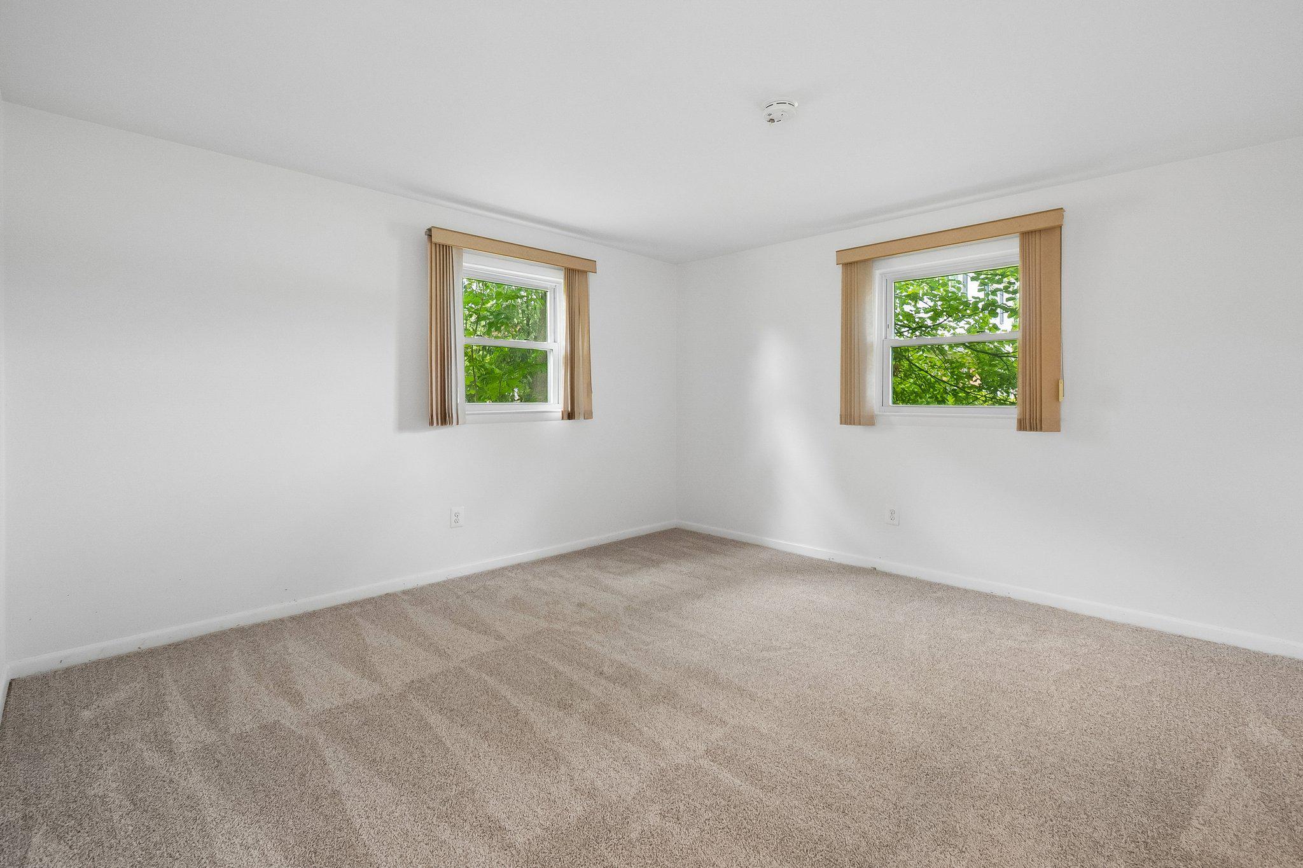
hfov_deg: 100.4
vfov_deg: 77.3
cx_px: 652
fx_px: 543
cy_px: 434
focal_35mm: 15
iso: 400
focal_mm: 10
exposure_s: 1/10
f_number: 5.6
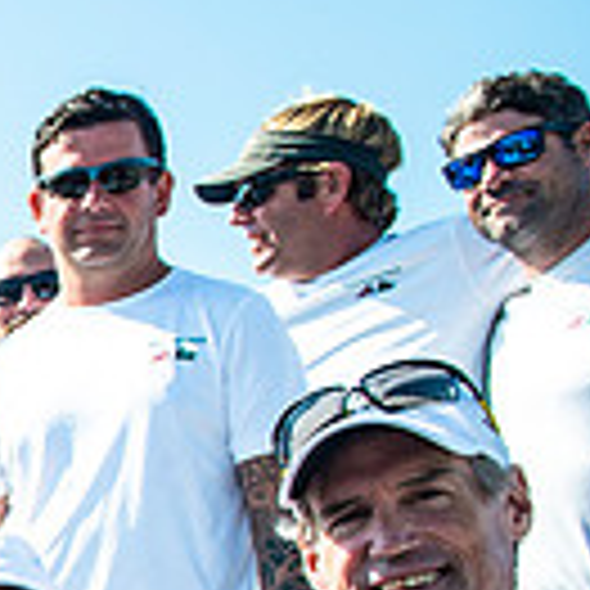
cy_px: 777
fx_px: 1735
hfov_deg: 14.9
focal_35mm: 90
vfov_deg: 18.0
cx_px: -671
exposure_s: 1/1000
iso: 320
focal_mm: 24
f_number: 5.6
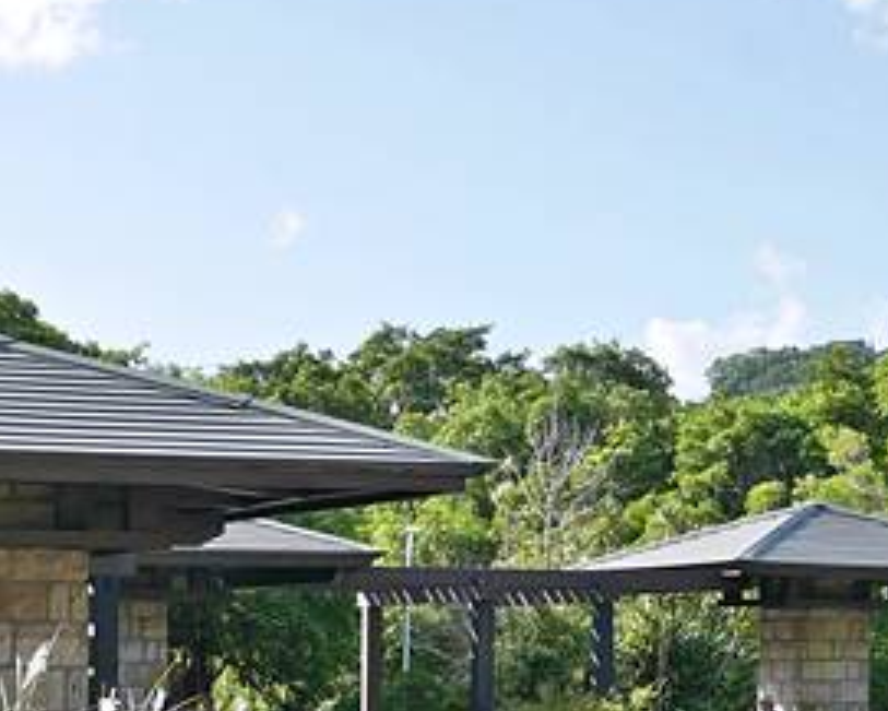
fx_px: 2655
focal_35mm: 101
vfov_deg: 15.0
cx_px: 374
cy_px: 709
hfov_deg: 19.0
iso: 200
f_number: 4
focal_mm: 14
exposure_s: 1/1300
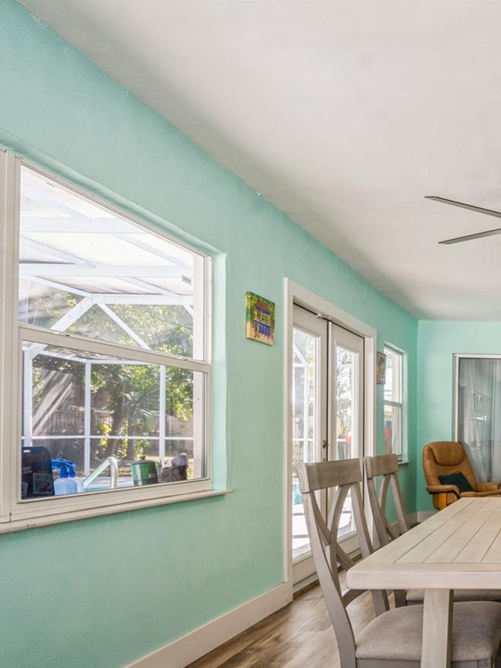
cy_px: 407
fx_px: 617
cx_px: 568
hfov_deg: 36.4
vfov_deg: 56.3
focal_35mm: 32
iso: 250
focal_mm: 12
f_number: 8
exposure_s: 1/25
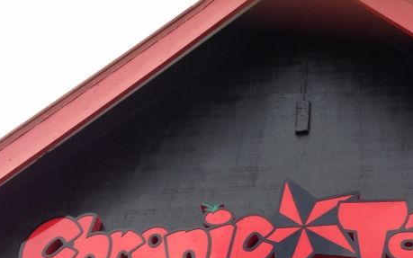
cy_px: 234
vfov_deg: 20.8
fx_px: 687
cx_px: 308
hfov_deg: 32.9
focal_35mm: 61
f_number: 2.4
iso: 50
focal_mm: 4.12
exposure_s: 1/371
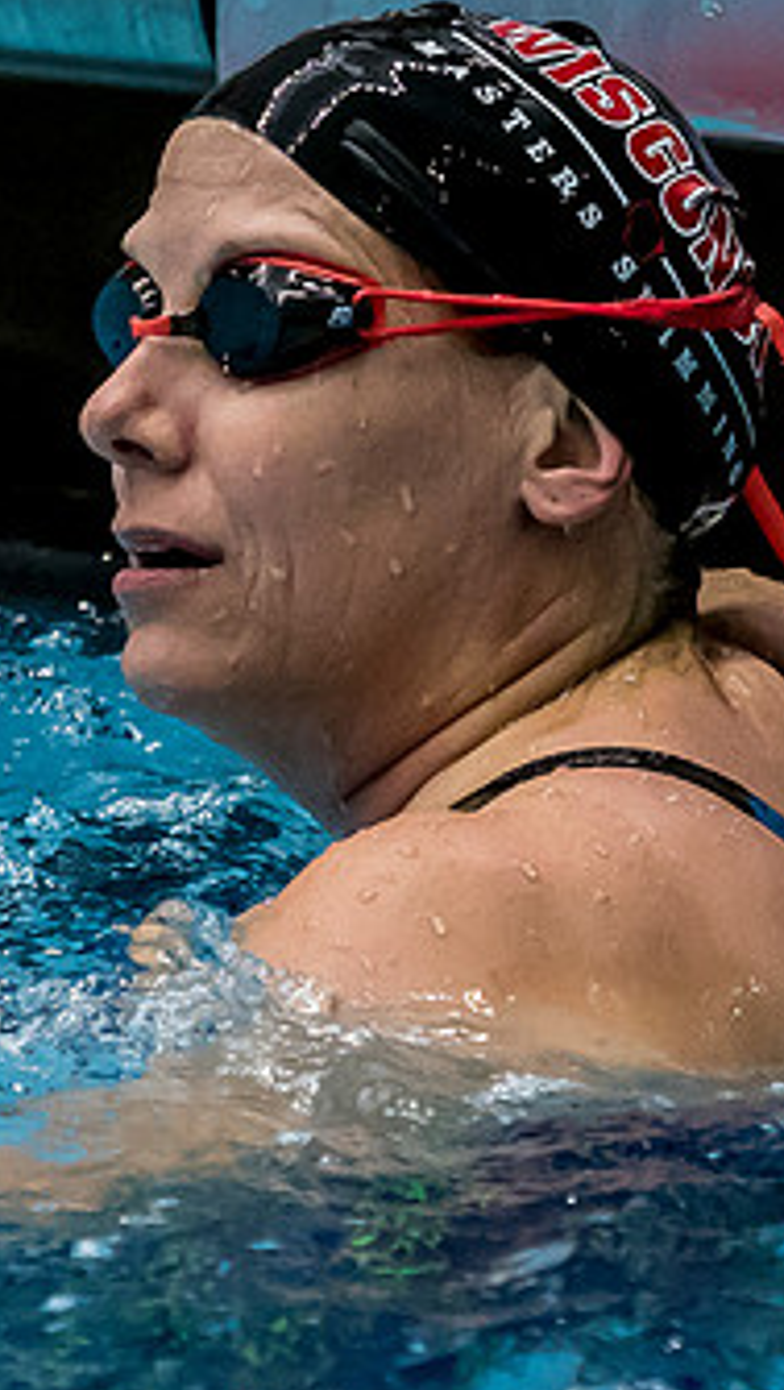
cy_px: 425
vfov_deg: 2.6
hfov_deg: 1.5
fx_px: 30273
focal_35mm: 821
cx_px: 143
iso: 3200
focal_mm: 125
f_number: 2.8
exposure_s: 1/1000
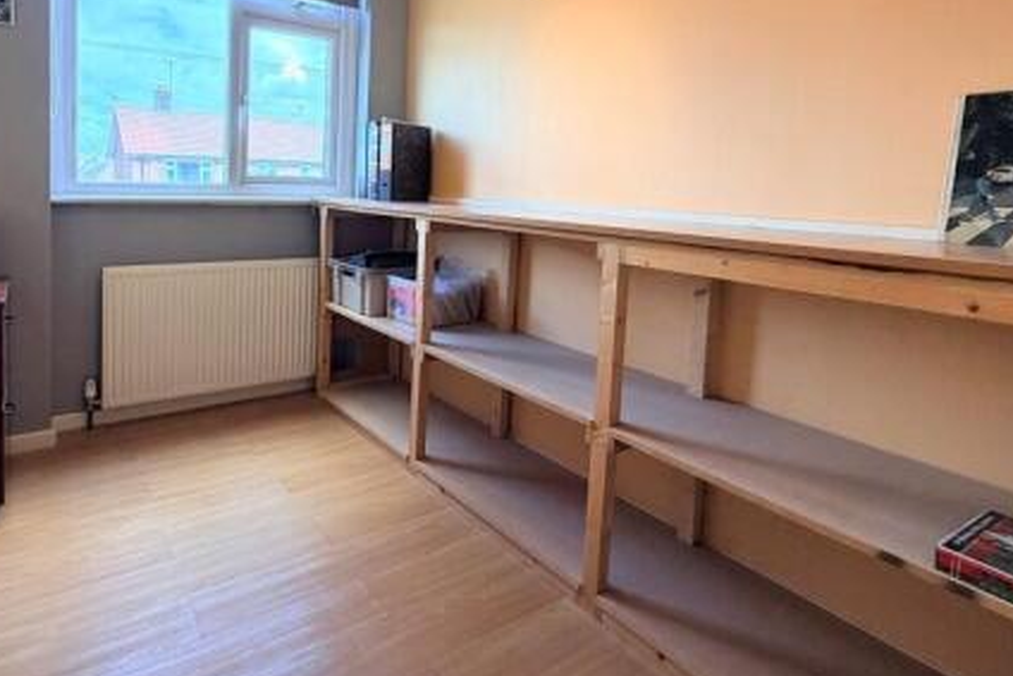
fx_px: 563
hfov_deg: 81.8
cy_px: 216
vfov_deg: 60.3
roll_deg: -0.4
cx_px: 357
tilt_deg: -3.6
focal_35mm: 20
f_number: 2.2
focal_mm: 2.22
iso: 125
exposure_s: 1/100
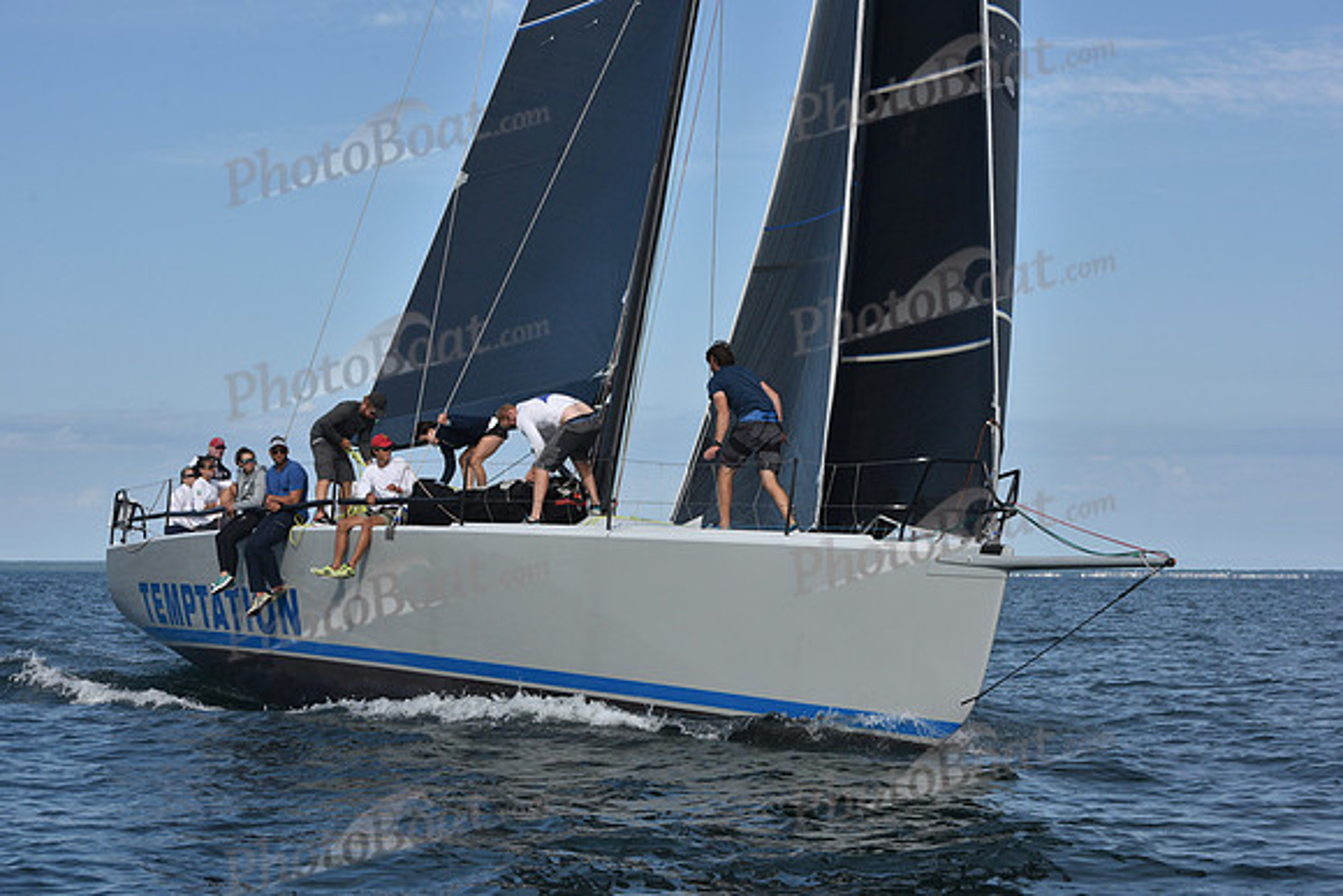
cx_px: 672
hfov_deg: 28.8
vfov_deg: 19.5
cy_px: 448
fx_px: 2612
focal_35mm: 70
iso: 320
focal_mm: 70
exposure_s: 1/1000
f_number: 10
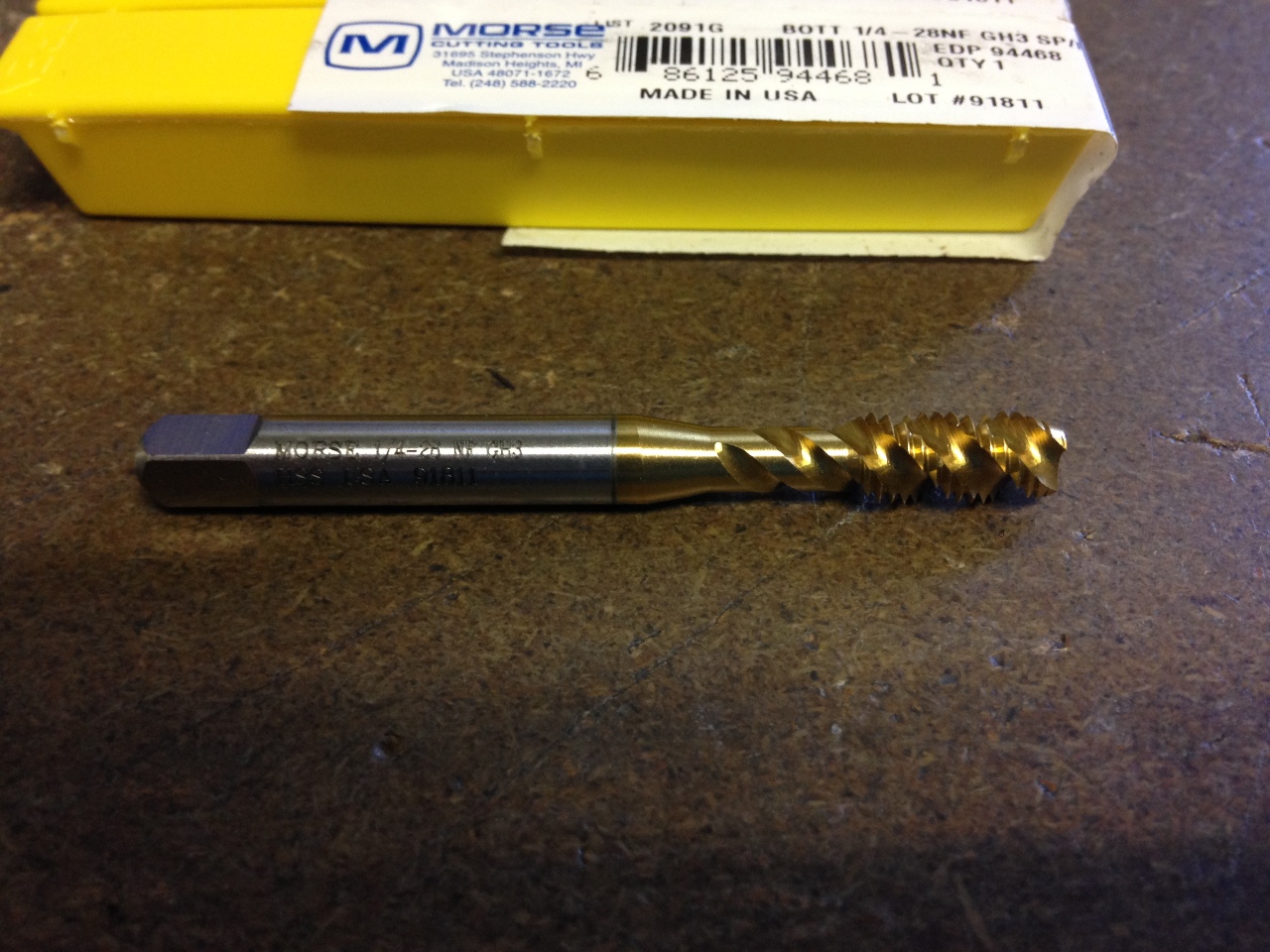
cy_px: 476
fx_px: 1211
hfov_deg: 55.4
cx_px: 635
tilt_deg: -48.8
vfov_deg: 42.9
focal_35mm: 33
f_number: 2.4
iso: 160
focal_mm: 4.12
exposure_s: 1/20
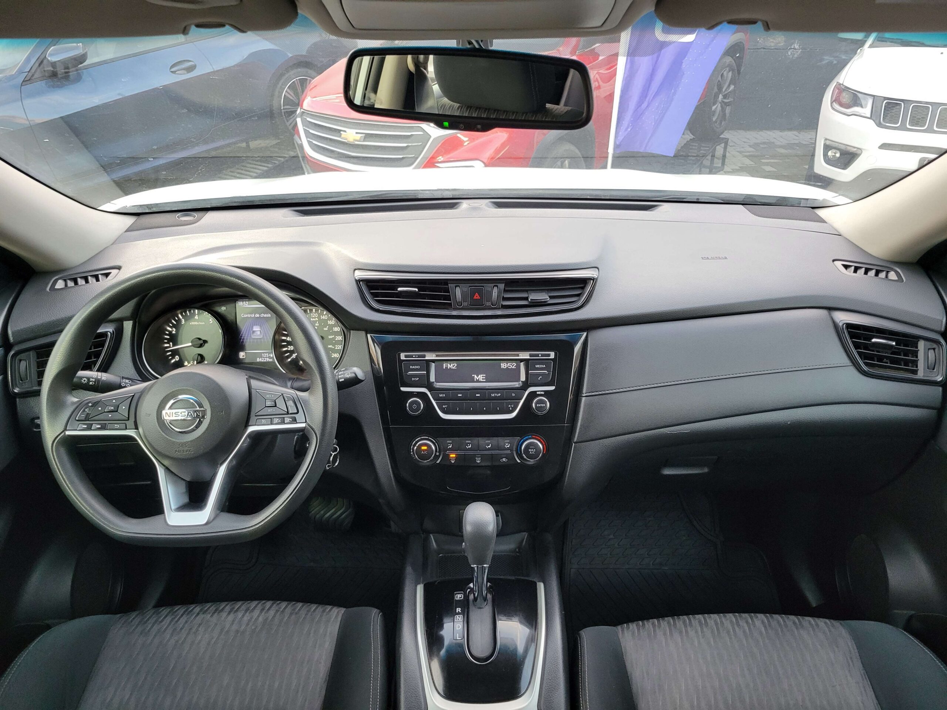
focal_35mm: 26
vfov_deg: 53.1
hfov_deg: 67.3
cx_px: 474
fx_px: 711
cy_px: 355
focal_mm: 5.4
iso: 250
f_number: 1.8
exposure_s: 1/100
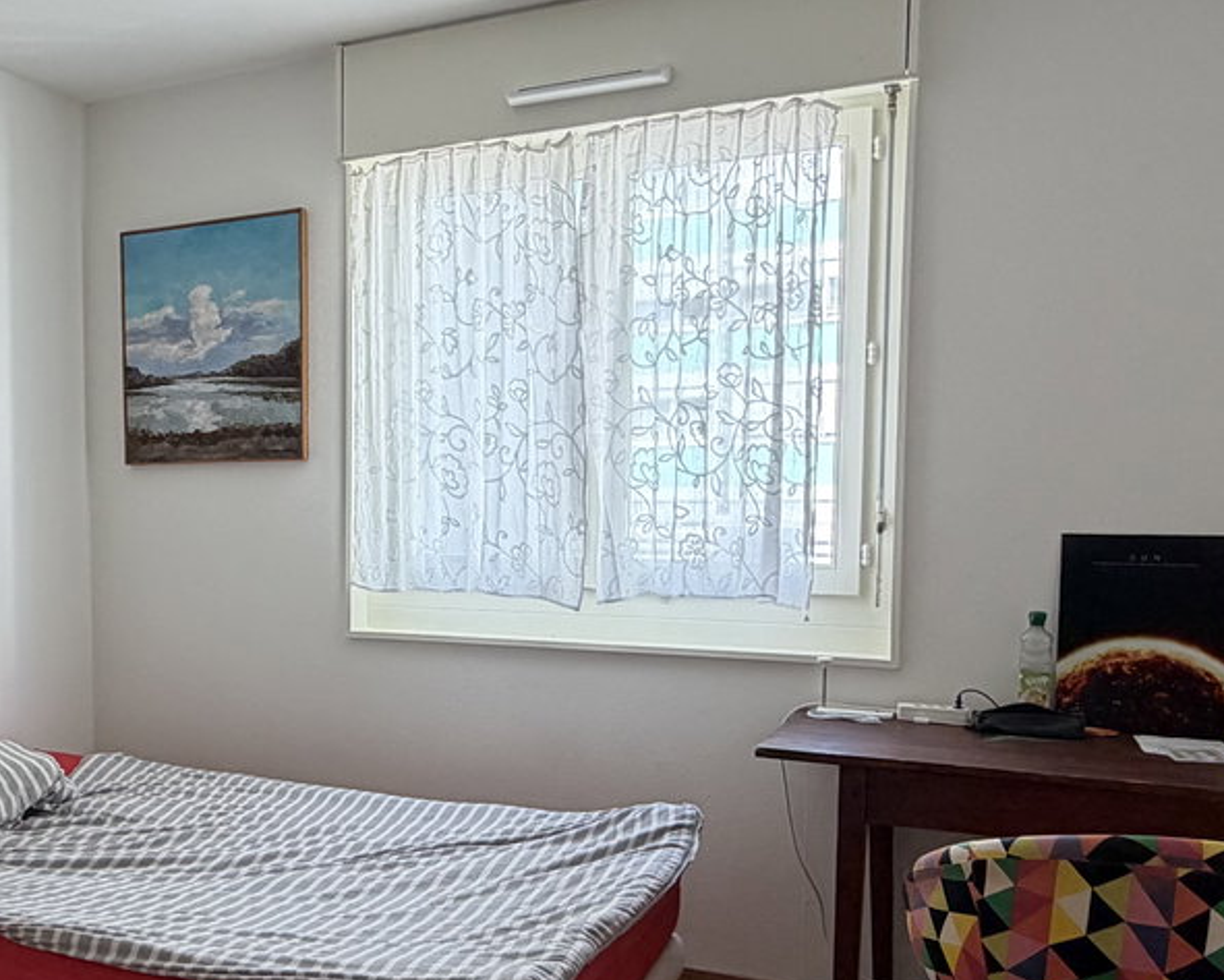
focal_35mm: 37
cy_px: 595
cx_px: 246
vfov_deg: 39.9
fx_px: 1341
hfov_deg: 46.5
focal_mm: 2.22
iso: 160
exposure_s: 1/121
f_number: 2.2
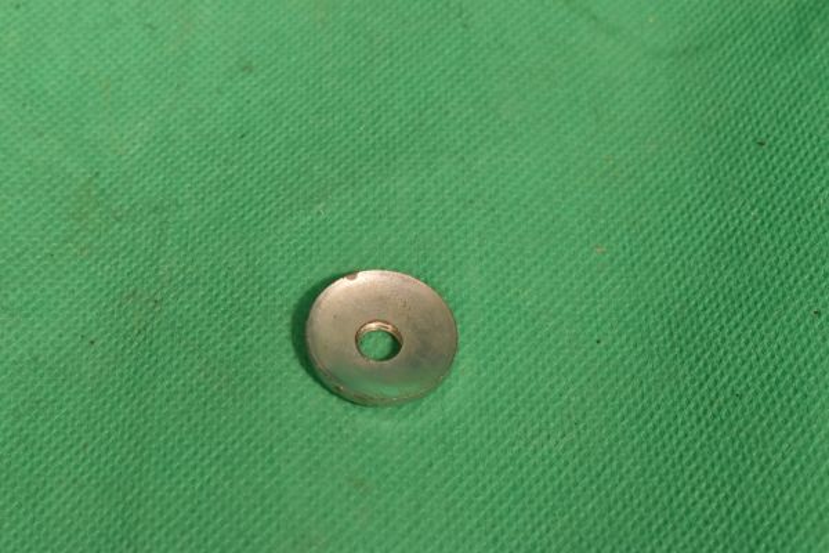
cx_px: 414
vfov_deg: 16.6
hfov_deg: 24.6
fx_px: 1900
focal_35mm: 82
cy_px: 276
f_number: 14
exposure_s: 1/100
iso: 2500
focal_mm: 55
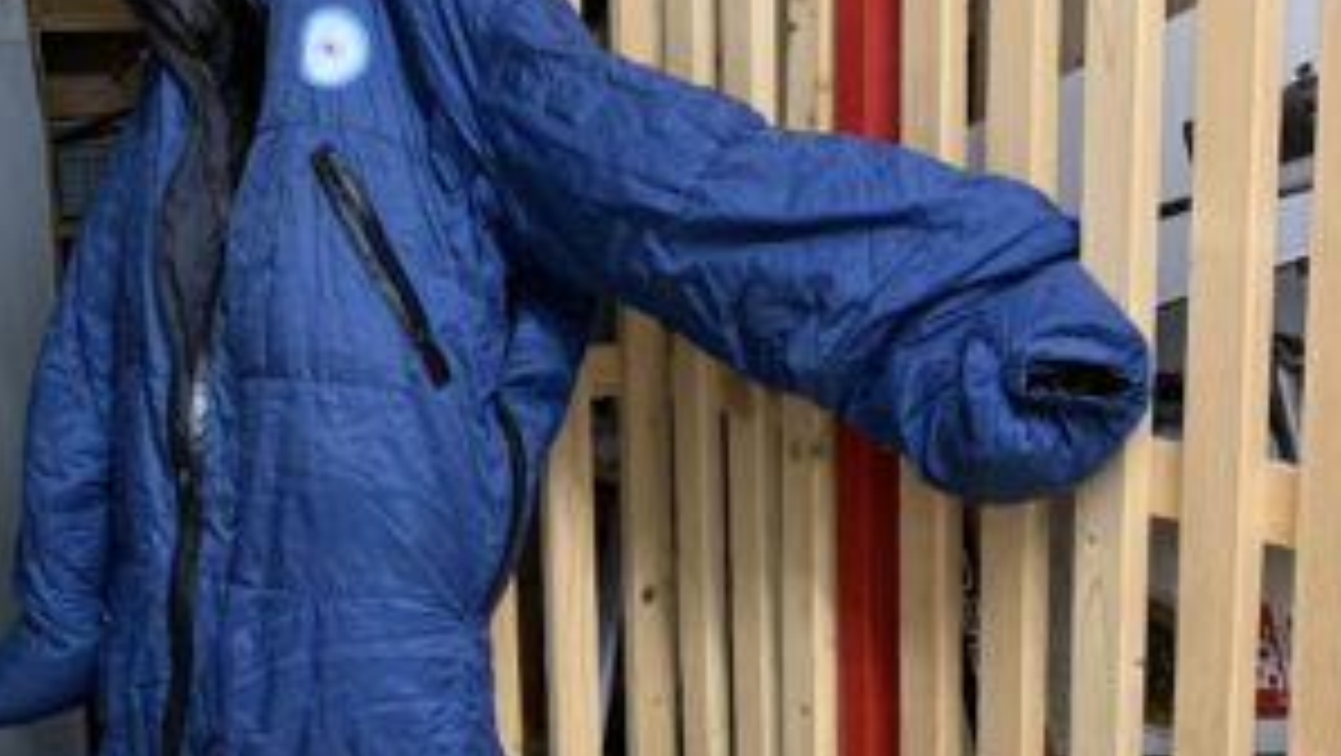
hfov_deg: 52.1
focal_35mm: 38
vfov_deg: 31.2
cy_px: 432
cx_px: 495
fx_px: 1352
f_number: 1.8
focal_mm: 4.25
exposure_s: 1/25
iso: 400
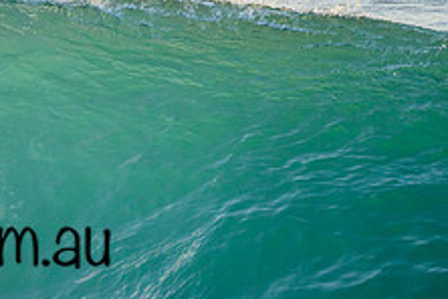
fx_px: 26044
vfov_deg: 0.7
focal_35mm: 2093
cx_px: -103
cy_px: 219
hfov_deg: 1.0
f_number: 6.3
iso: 1400
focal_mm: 800
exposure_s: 1/2000
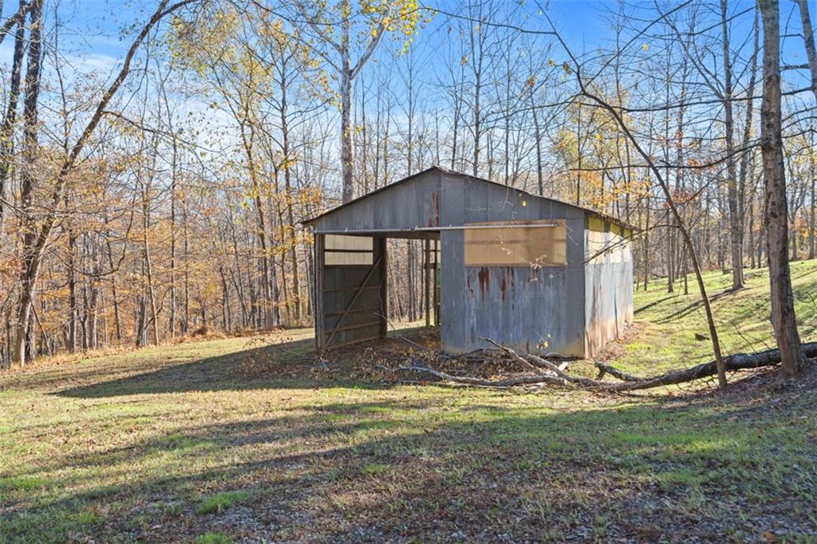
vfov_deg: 39.9
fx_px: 749
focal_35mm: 33
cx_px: 408
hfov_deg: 57.2
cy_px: 272
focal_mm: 33
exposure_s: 1/80
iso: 400
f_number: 8
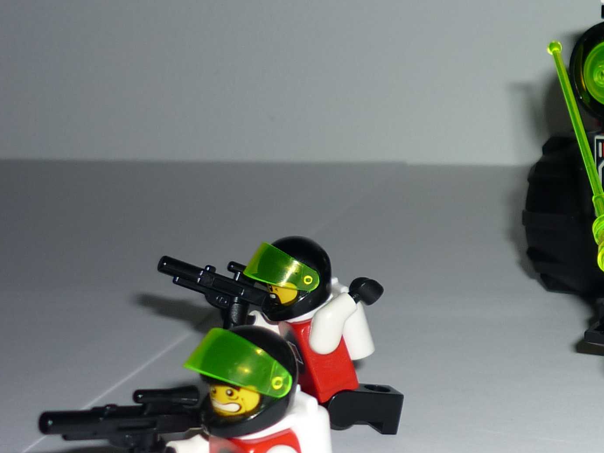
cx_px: 703
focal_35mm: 78
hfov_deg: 23.2
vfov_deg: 18.9
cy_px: 241
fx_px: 1361
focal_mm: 5.5
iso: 100
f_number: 2.8
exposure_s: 1/60
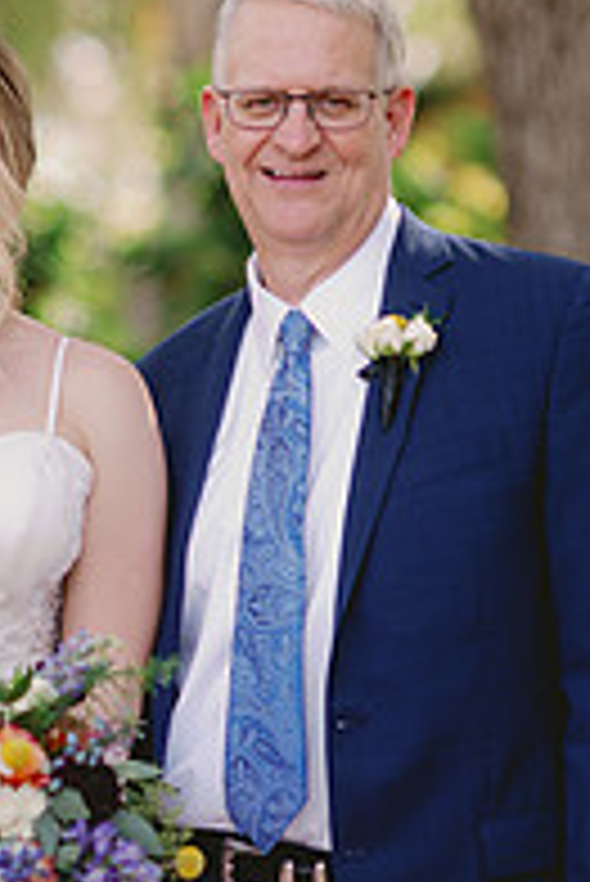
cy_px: 702
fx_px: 4785
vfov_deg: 10.5
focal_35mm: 195
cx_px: 160
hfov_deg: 7.1
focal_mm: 85
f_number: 2
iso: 50
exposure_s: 1/320
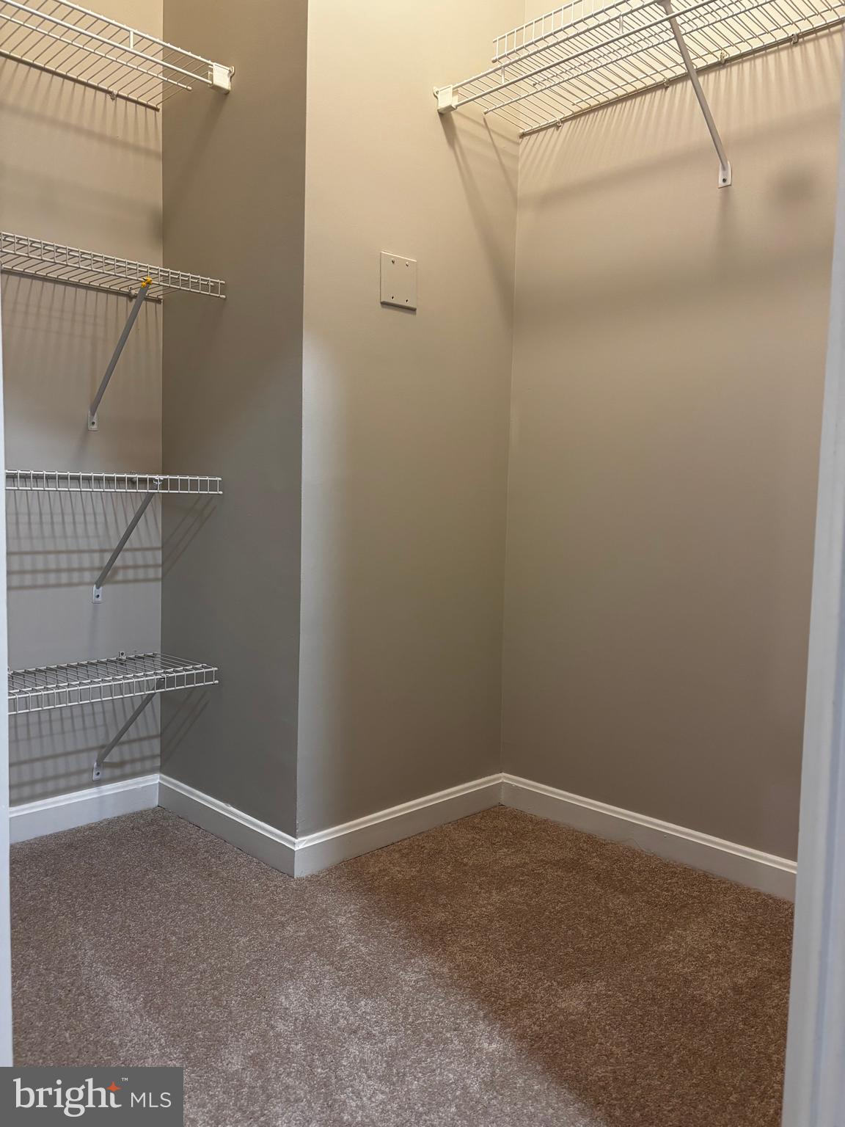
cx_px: 422
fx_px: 846
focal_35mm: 26
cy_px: 564
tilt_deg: -4.5
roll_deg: -1.8
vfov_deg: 67.3
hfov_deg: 53.1
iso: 250
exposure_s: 1/60
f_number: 1.6
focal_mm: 5.96
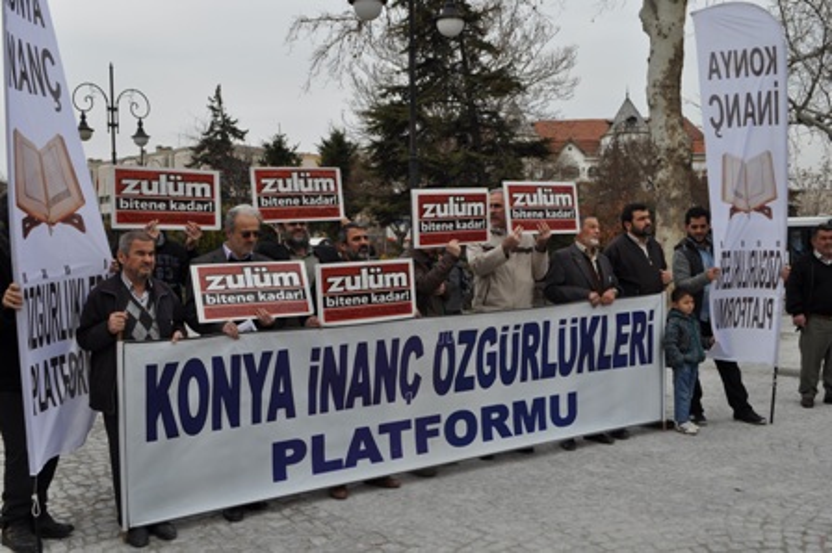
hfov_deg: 57.3
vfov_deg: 39.9
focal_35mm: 33
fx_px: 762
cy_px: 276
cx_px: 416
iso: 200
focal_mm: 22
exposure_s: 1/320
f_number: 9
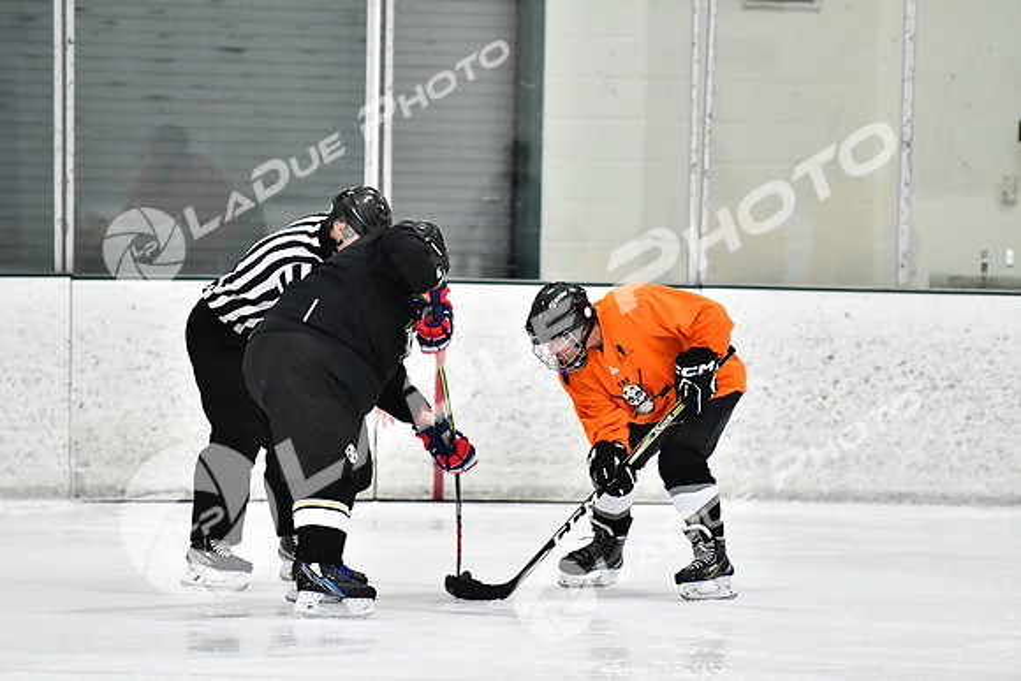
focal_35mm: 300
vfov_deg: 4.6
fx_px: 8510
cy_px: 340
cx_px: 510
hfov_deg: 6.9
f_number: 2.8
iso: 5000
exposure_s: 1/1250
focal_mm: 200
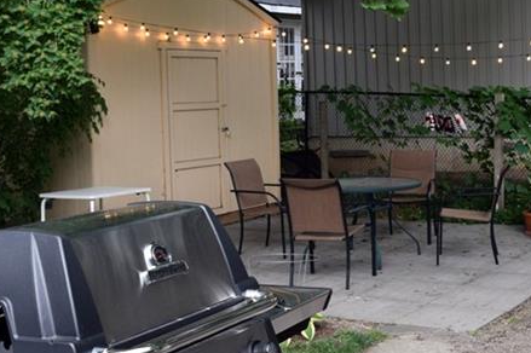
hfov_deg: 31.2
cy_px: 155
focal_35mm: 63
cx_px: 411
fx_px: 929
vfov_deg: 21.5
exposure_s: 1/125
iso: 400
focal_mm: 18
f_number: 5.6
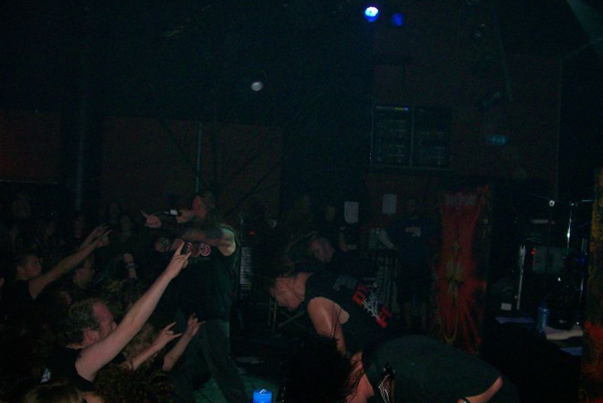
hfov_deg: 50.7
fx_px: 637
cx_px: 299
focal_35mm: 38
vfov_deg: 35.0
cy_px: 227
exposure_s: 1/64
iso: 140
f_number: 2.7
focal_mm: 6
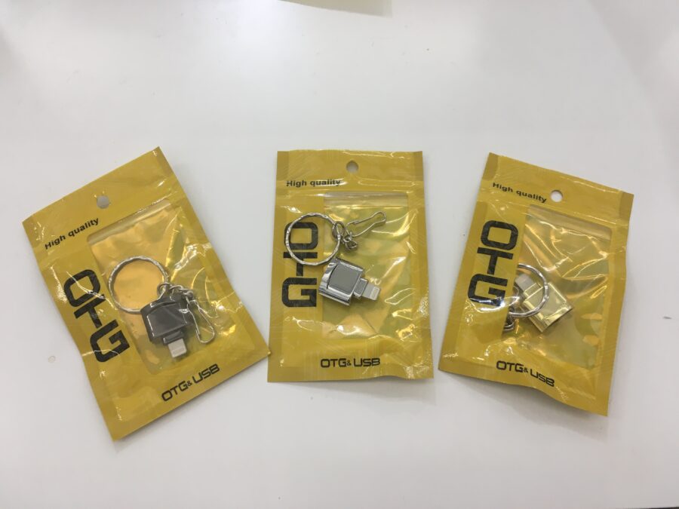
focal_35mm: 29
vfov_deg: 48.2
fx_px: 569
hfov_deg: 61.7
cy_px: 254
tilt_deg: -69.2
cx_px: 340
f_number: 2.2
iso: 25
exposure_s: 1/30
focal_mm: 4.15
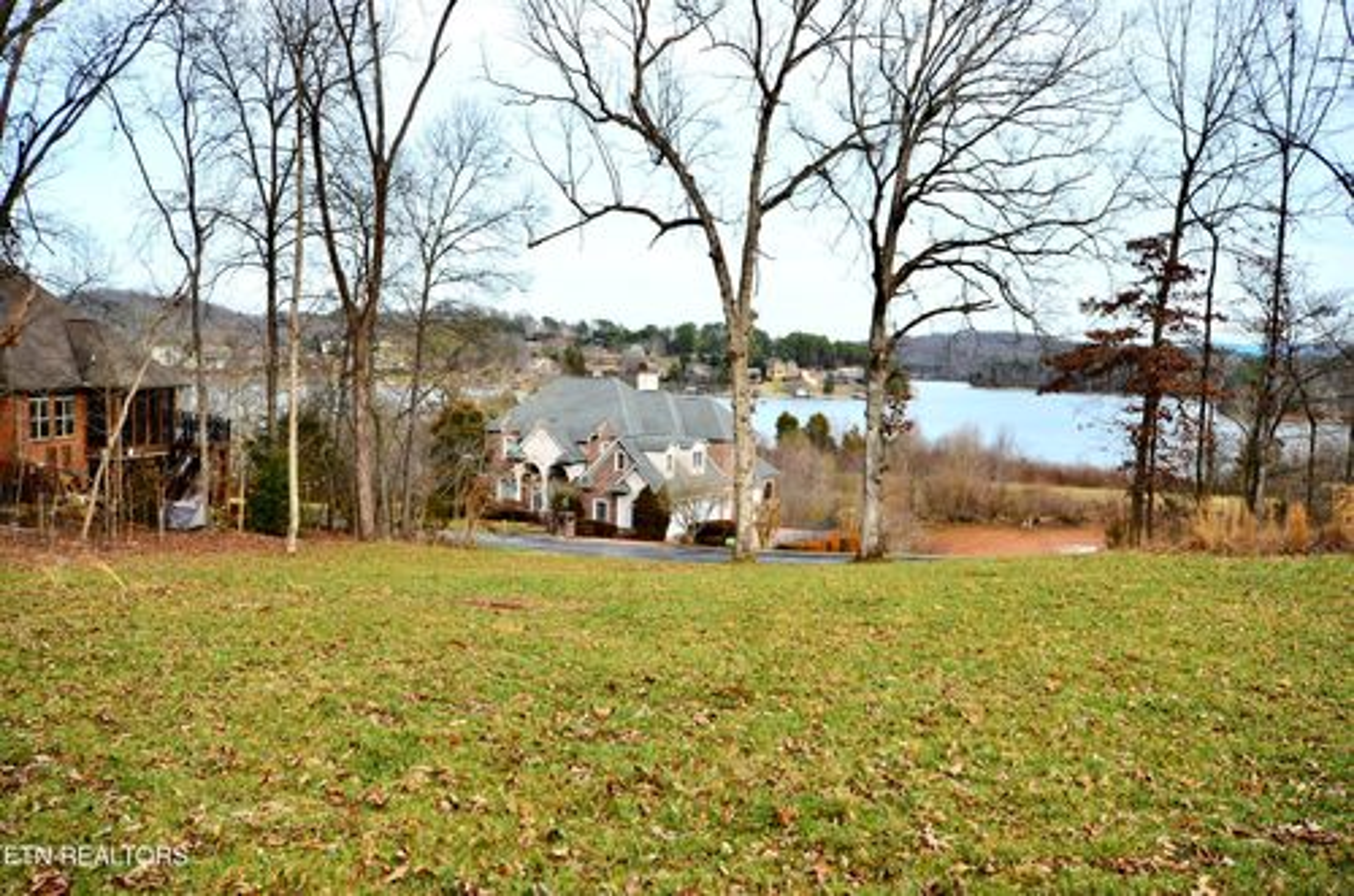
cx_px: 677
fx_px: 1351
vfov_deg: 36.7
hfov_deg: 53.2
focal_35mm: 36
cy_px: 448
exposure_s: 1/320
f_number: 9
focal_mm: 24
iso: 400
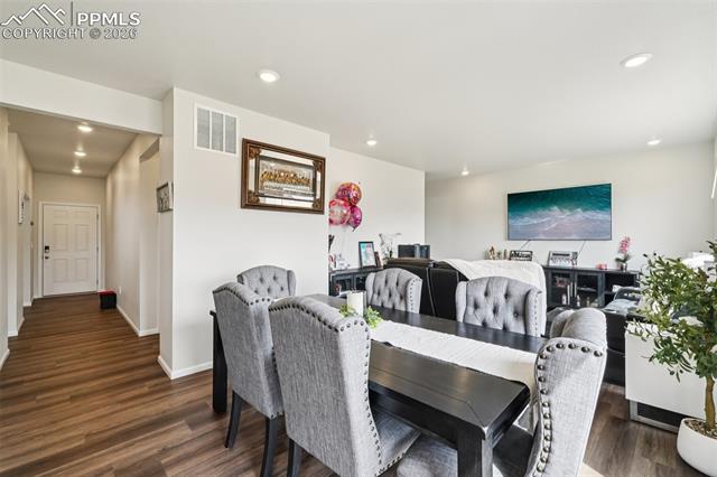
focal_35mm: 15
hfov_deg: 100.4
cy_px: 238
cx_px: 358
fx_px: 299
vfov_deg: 77.3
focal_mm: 10
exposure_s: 1/30
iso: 800
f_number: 8
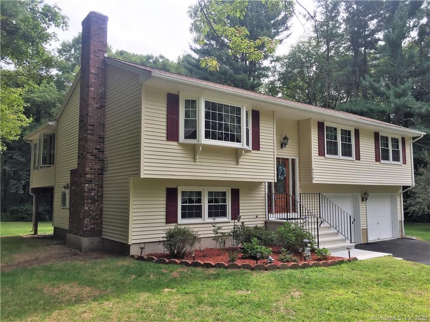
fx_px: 360
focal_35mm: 29
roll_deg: -0.7
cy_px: 161
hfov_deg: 61.7
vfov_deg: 48.2
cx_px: 215
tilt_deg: +4.7
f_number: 2.2
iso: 32
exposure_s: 1/824
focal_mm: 4.15
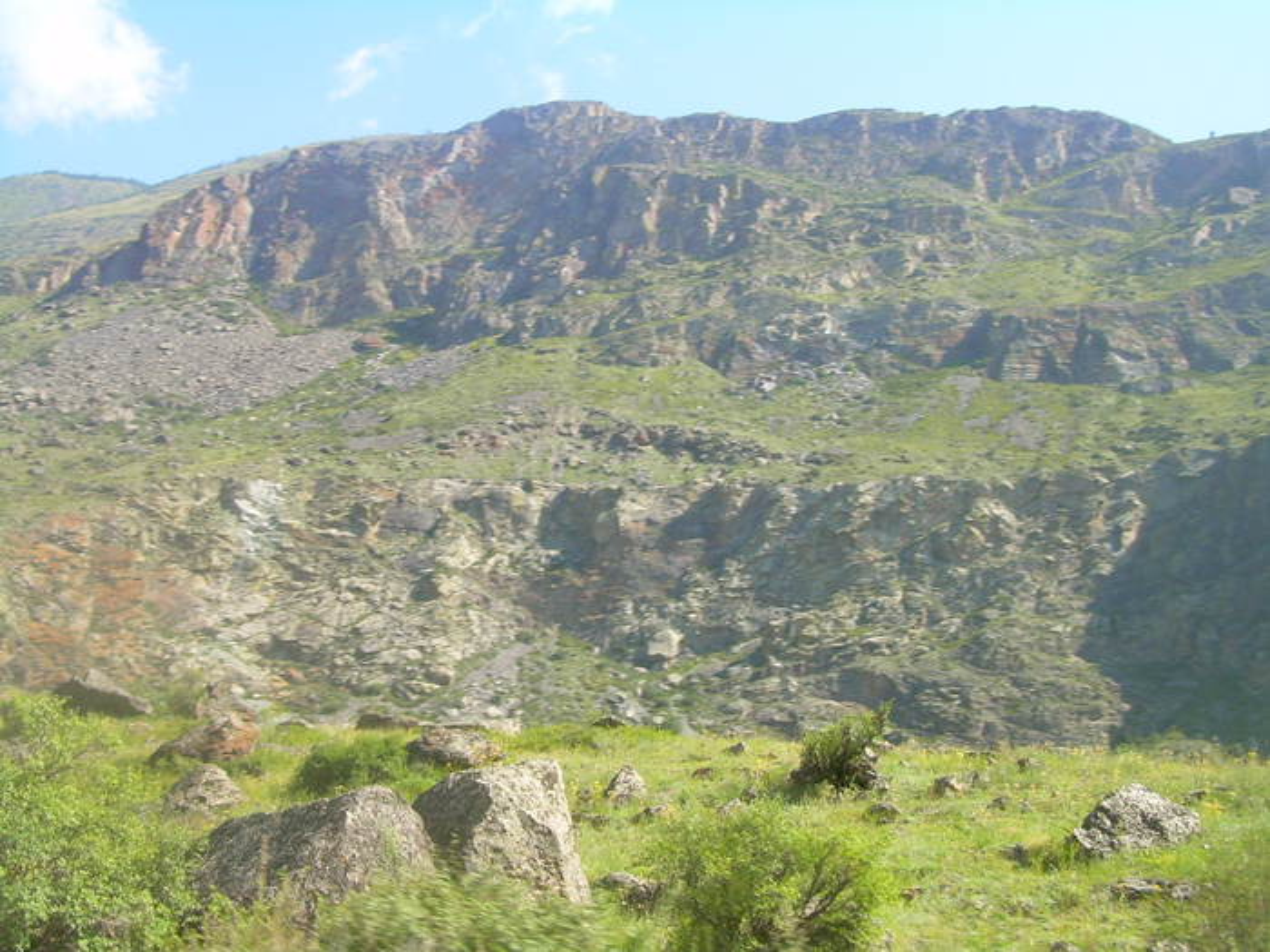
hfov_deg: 42.9
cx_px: 635
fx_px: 1614
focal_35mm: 44
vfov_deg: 32.9
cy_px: 476
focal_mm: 7.2
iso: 50
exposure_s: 1/136
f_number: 4.8
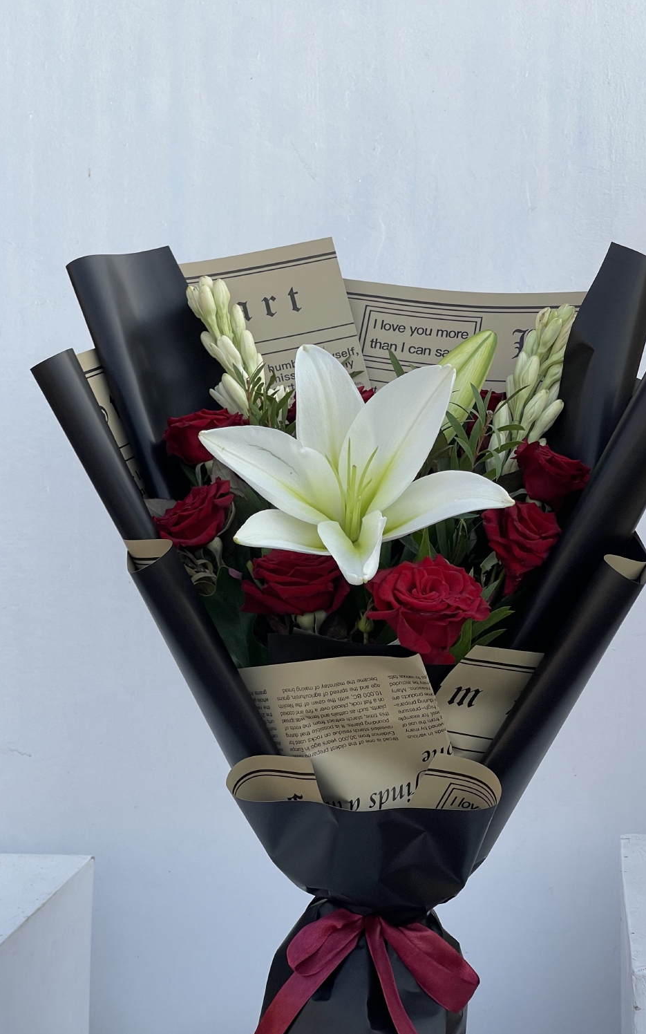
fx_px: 1915
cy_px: 518
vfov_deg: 30.2
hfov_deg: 19.1
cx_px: 362
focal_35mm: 68
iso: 20
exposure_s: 1/278
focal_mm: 7.5
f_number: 2.2
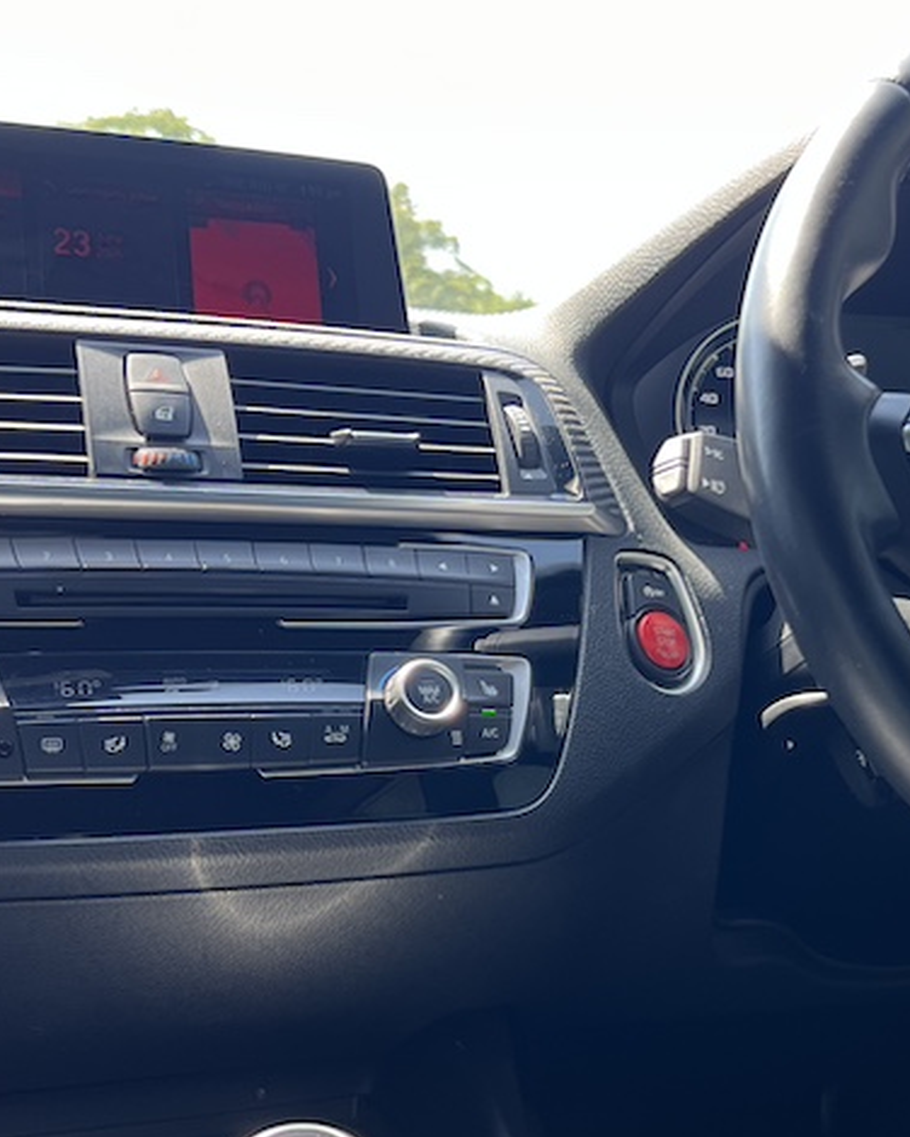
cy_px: 704
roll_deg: -0.8
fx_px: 1818
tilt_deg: -5.7
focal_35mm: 54
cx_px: 559
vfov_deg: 34.6
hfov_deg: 28.0
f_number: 1.5
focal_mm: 5.7
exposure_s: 1/136
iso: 32
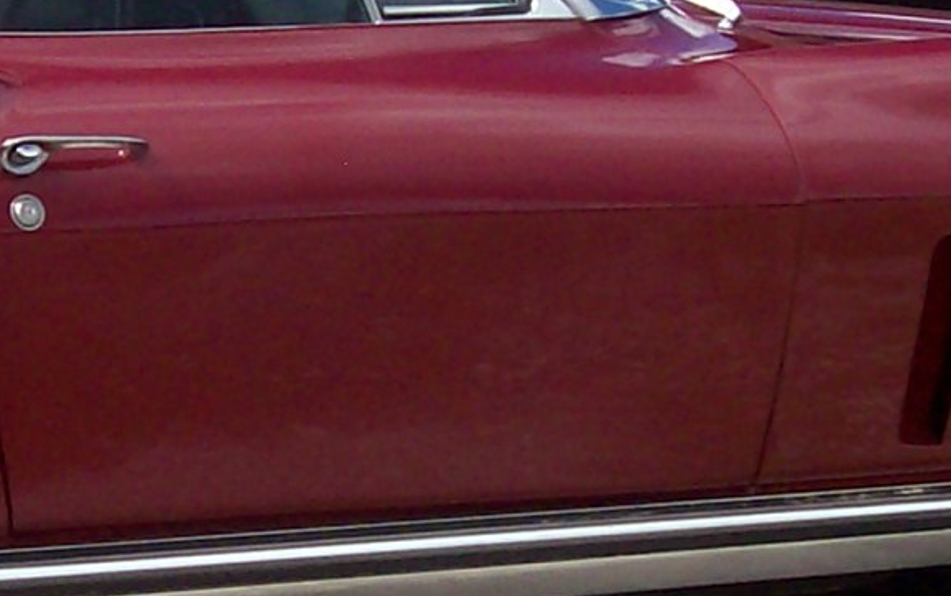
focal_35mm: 152
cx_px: 86
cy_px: 402
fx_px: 3942
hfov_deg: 13.6
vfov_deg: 8.6
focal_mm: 6
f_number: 4.8
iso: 80
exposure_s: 1/476
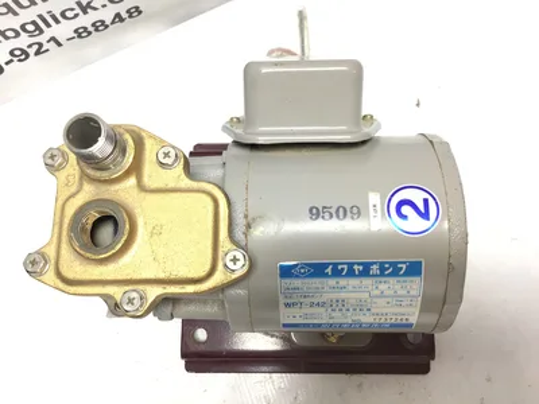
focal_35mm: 31
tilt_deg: -77.1
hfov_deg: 58.4
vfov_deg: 45.4
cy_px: 202
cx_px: 270
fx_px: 483
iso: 50
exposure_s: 1/120
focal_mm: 3.3
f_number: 2.4
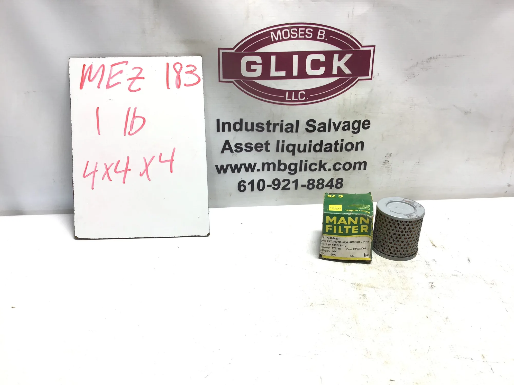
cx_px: 257
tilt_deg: -26.5
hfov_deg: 58.4
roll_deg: -0.3
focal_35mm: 31
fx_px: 460
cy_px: 192
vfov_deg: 45.4
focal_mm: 3.3
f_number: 2.4
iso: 25
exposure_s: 1/120
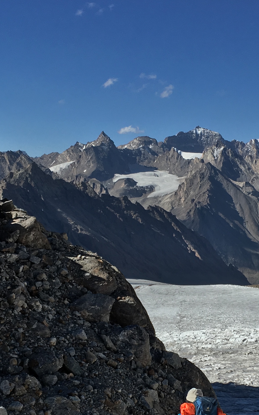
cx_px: 193
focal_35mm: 66
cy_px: 312
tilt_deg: -10.1
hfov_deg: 19.6
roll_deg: -2.7
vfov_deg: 30.5
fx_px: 745
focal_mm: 4.15
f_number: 2.2
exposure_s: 1/2959
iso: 25
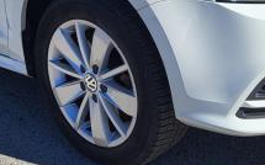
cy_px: -41
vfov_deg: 15.2
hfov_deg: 25.2
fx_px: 592
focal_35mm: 82
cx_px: 128
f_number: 1.8
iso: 40
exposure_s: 1/3177
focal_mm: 5.4
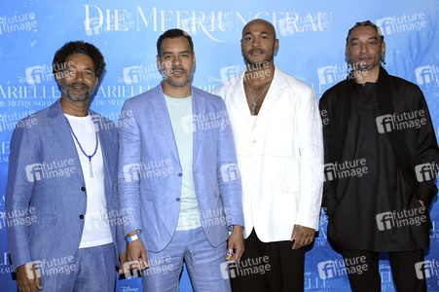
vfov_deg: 27.0
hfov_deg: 39.6
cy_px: 146
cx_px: 220
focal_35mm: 50
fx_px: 609
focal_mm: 50
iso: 2000
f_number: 5.6
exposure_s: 1/250
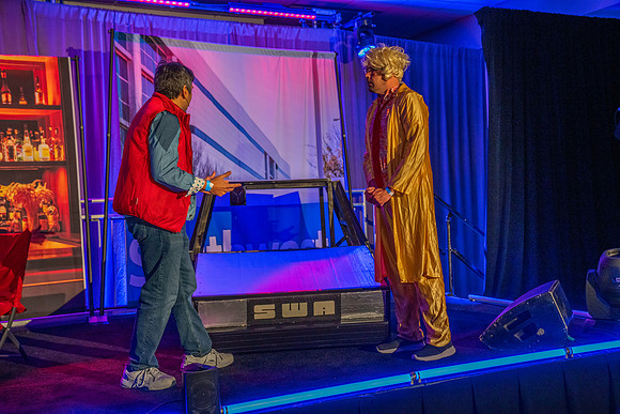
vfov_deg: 31.9
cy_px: 207
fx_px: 723
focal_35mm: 42
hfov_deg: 46.4
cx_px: 310
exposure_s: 1/200
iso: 4000
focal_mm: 42
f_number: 4.5
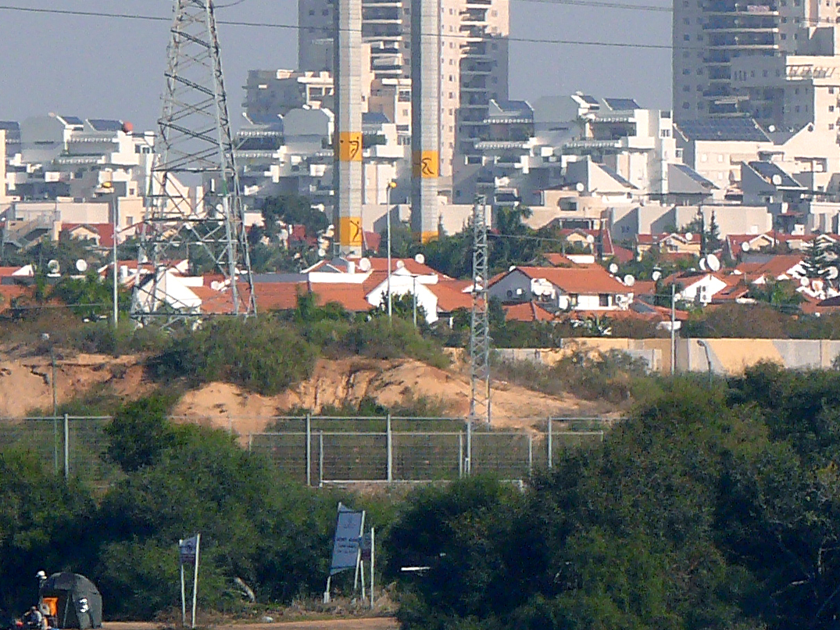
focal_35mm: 862
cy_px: 288
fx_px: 20915
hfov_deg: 2.3
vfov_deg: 1.7
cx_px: 1328
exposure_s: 1/400
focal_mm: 53.7
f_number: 7.1
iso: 100
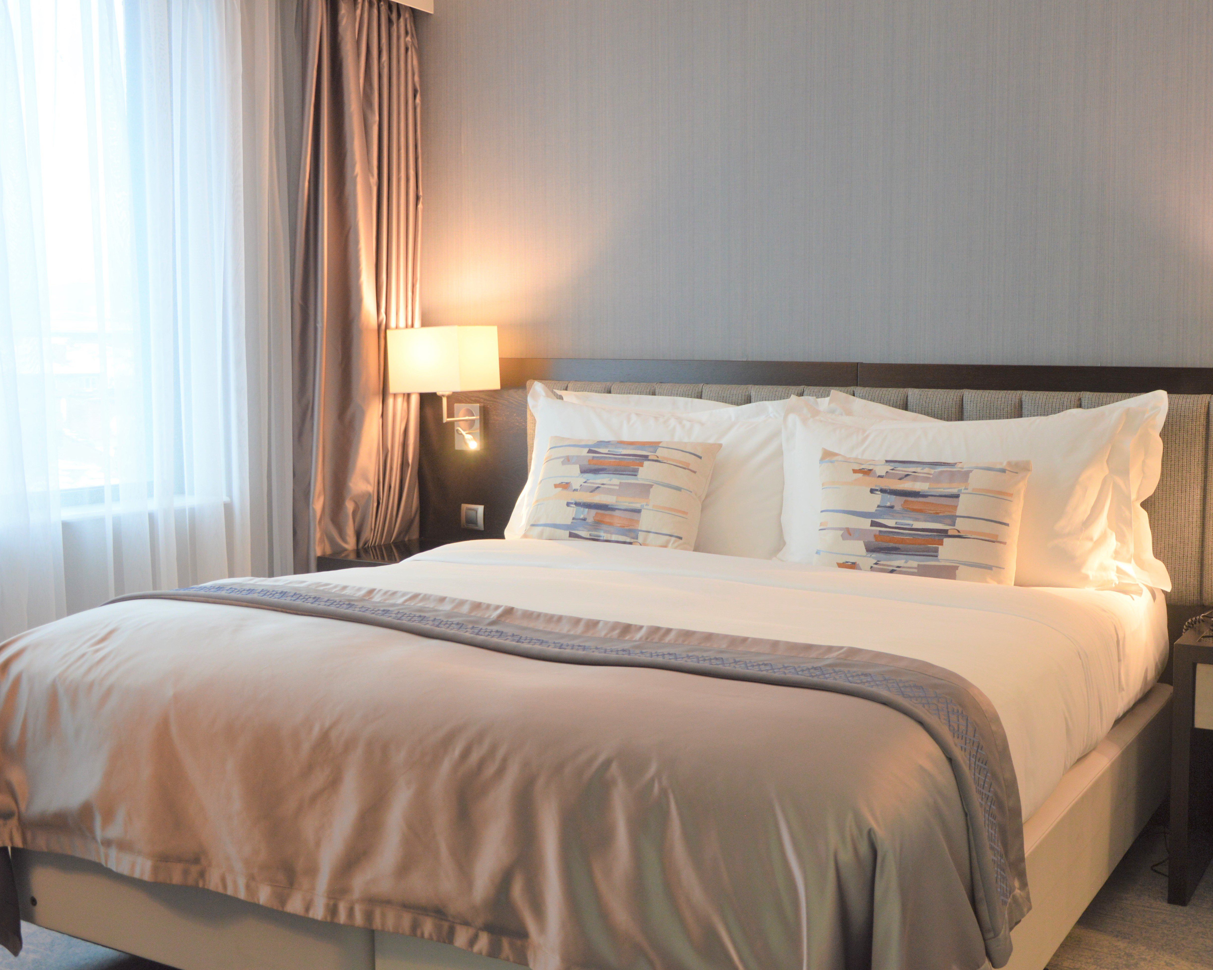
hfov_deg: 47.7
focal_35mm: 38
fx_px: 1364
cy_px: 478
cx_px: 725
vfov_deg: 39.2
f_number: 3.8
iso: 400
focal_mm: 22
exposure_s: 1/25
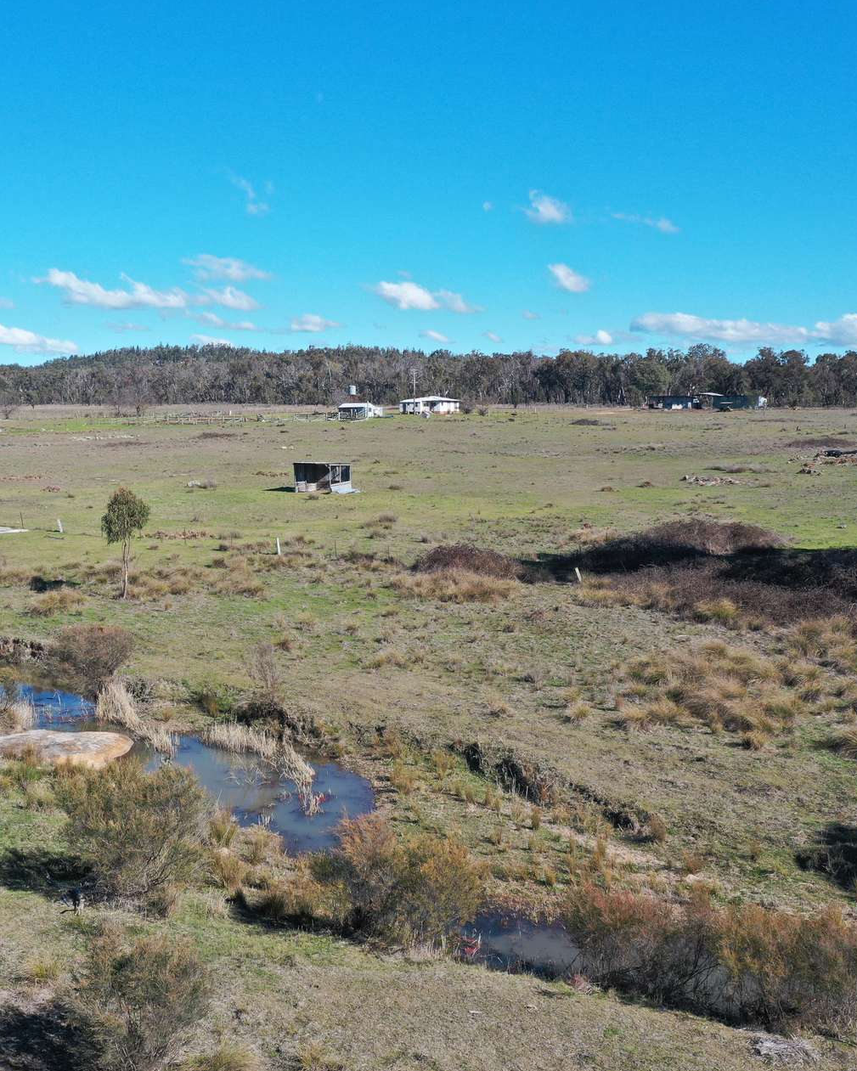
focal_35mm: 40
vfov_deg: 45.8
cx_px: 339
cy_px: 540
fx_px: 1268
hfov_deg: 37.2
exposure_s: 1/400
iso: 100
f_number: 5.6
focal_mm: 10.26
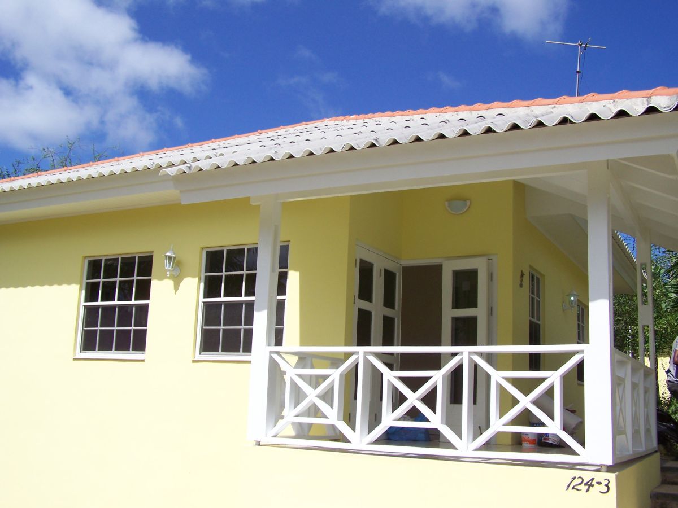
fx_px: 744
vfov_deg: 37.7
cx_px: 339
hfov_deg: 49.0
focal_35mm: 38
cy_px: 254
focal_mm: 6.3
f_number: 4
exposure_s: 1/800
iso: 64
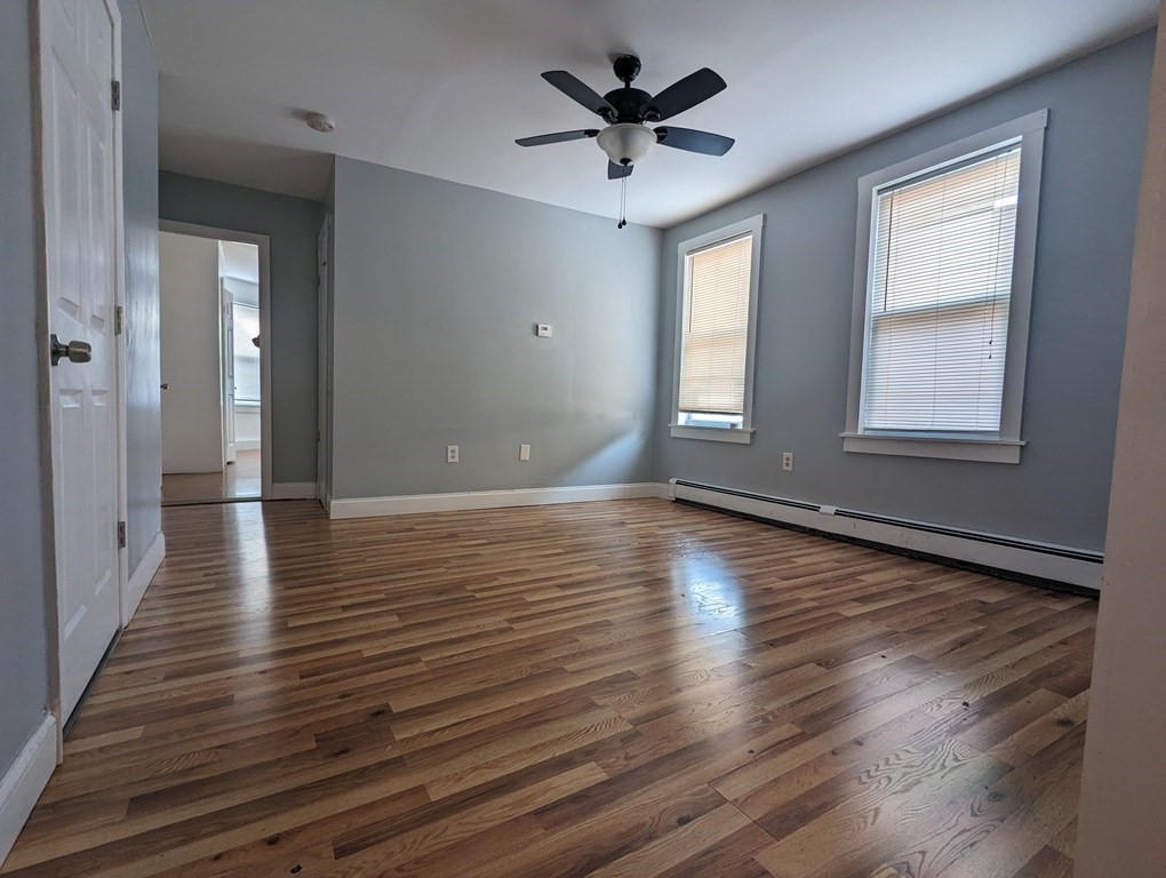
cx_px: 583
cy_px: 439
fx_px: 540
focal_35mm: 16
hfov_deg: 94.4
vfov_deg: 78.2
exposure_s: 1/60
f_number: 2.2
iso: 56
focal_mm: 2.35
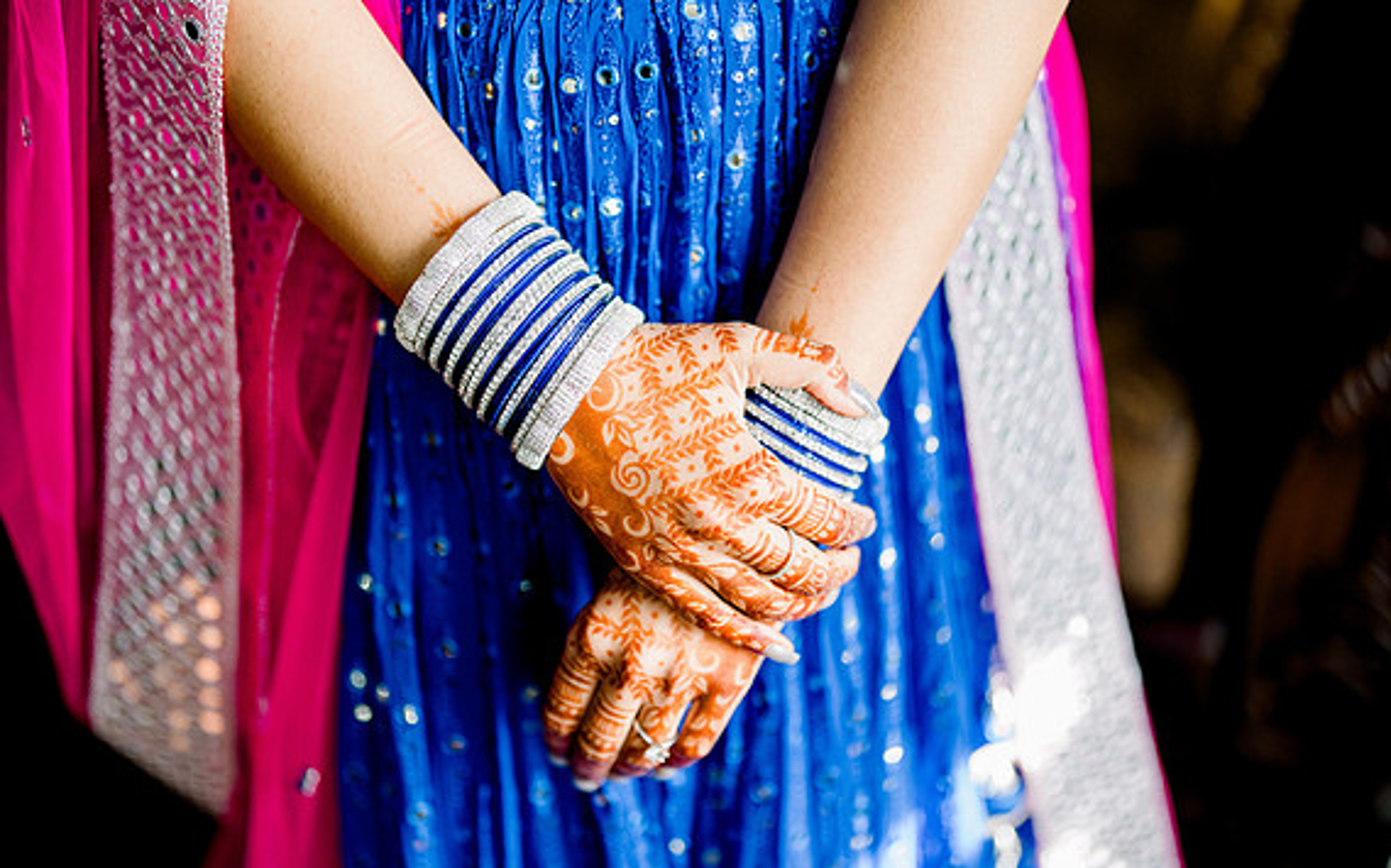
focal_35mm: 52
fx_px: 1970
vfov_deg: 24.8
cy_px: 466
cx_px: 687
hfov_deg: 38.9
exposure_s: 1/125
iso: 320
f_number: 1.4
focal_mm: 50
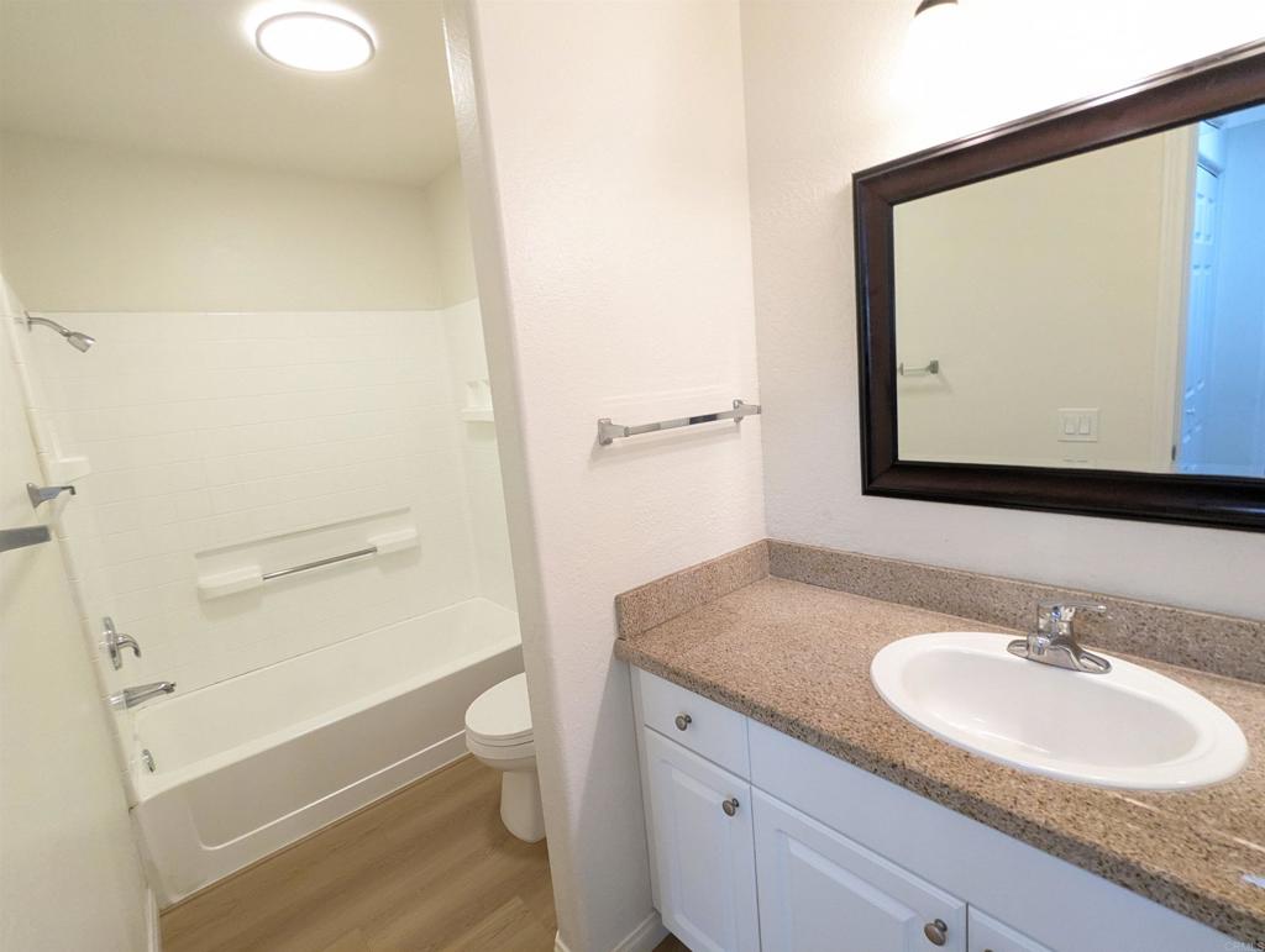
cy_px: 476
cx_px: 632
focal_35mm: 16
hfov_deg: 94.4
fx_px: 586
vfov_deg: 78.2
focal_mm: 2.35
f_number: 2.2
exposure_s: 1/60
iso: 225
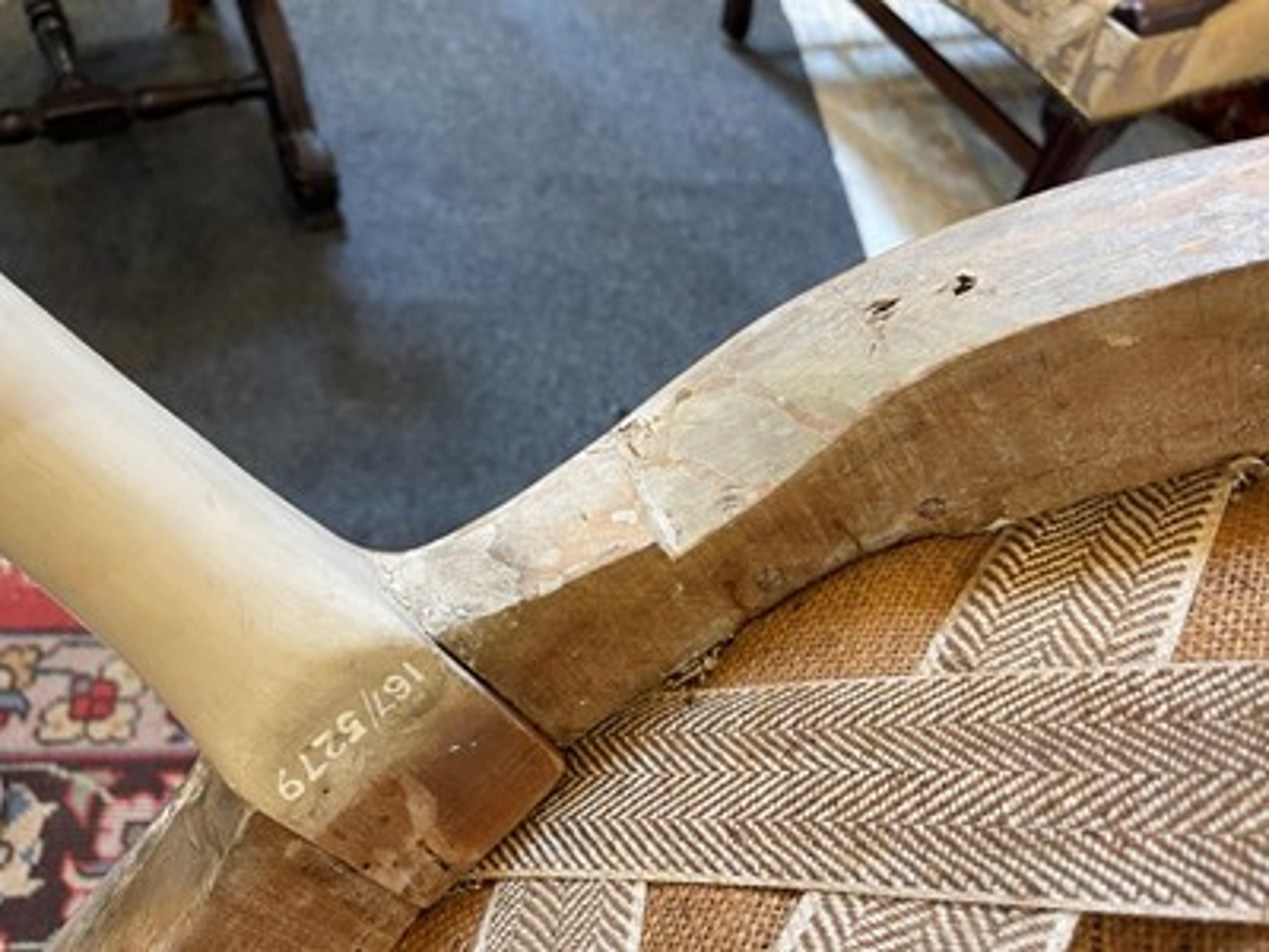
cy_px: 476
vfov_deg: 54.9
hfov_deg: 69.4
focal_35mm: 25
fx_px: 916
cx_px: 634
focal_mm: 5.1
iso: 160
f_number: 1.6
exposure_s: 1/50
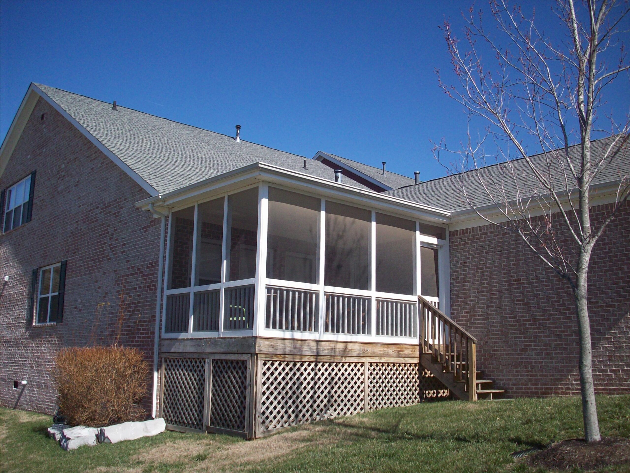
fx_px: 673
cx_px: 315
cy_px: 236
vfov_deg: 38.7
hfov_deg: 50.1
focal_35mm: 37
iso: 80
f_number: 5.6
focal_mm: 6.2
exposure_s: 1/379
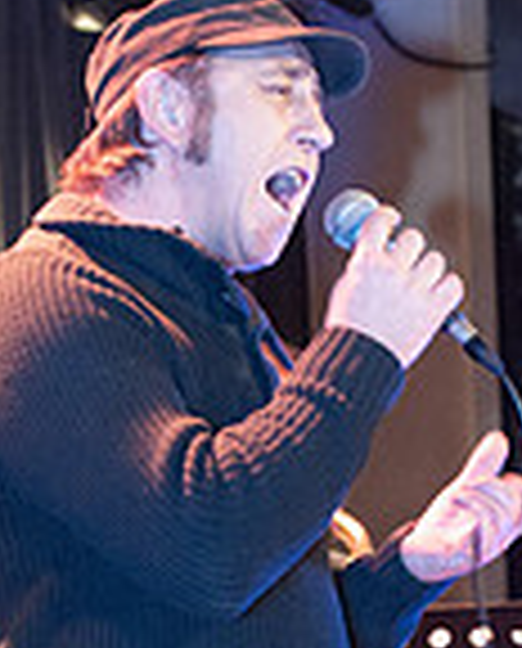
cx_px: 164
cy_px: 580
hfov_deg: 8.4
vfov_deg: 10.4
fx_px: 3538
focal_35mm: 184
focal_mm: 42
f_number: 2.8
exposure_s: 1/40
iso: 800
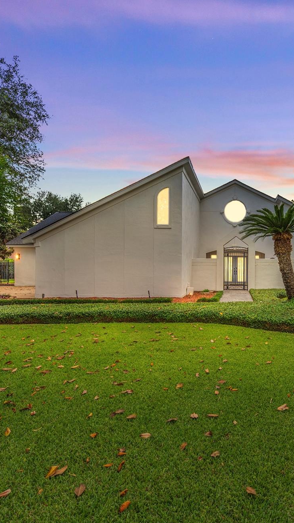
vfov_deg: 78.7
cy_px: 267
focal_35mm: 23
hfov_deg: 46.9
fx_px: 319
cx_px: 235
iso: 100
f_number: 8
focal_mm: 14
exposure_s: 1/100
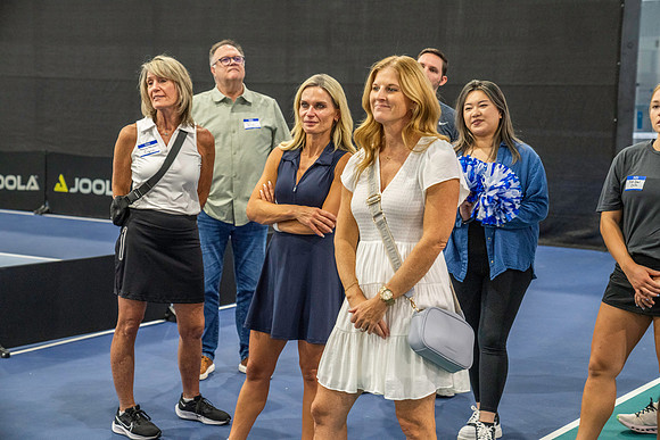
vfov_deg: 19.5
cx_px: 330
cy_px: 220
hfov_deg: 28.8
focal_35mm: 70
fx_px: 1284
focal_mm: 70
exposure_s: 1/200
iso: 5000
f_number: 4.5
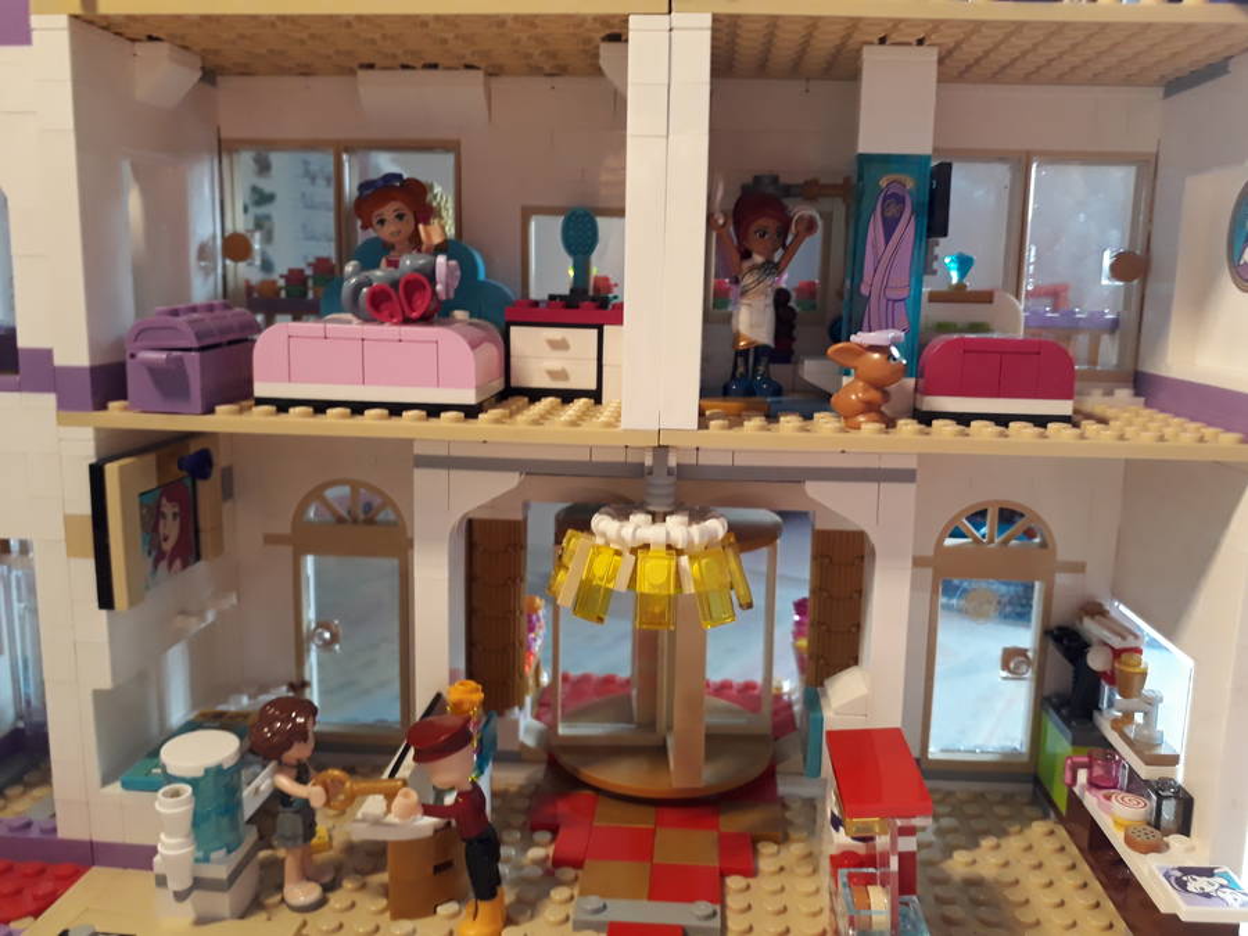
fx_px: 973
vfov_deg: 51.4
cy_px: 468
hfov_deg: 65.3
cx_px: 624
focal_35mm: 27
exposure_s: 1/25
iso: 160
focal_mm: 3.6
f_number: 1.9
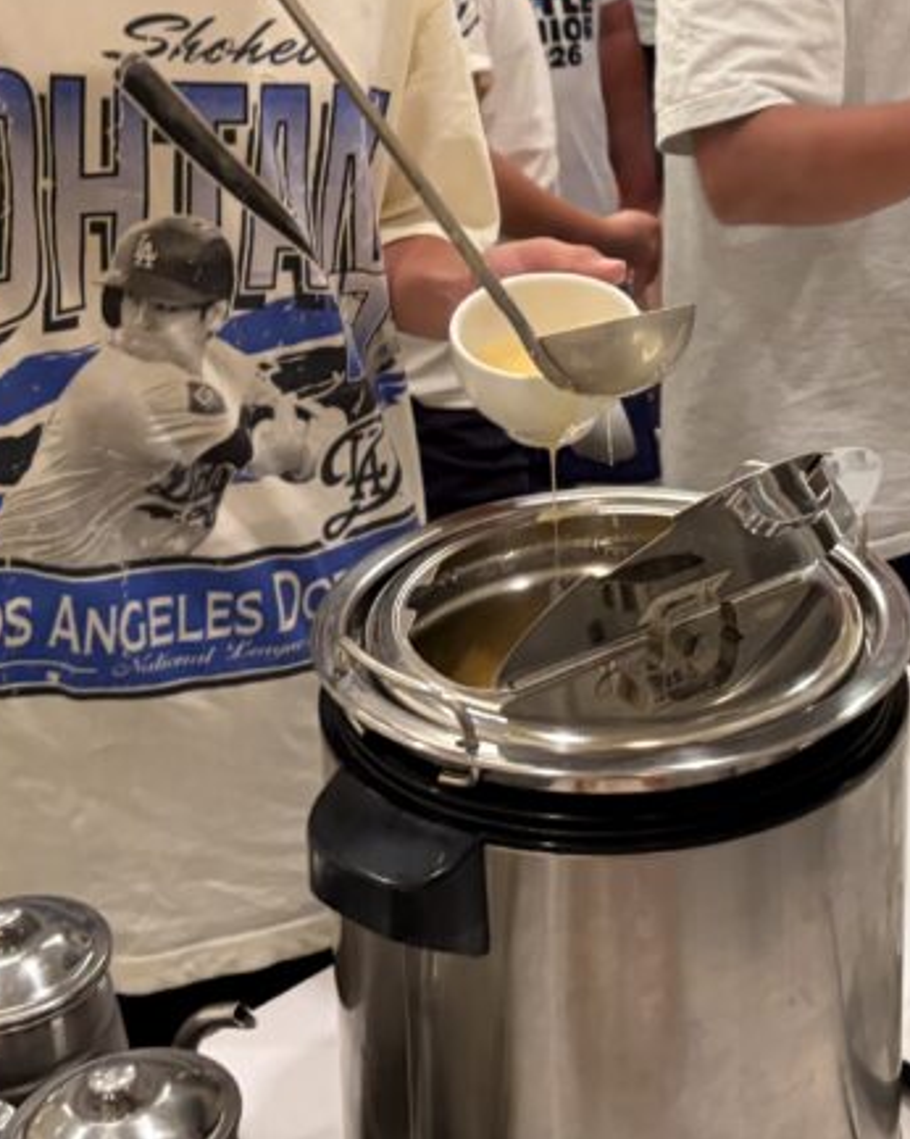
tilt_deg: -10.7
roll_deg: +1.8
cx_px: 718
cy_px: 134
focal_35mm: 60
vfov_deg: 30.2
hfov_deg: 25.0
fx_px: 2021
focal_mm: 5.96
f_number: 1.6
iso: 250
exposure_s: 1/50
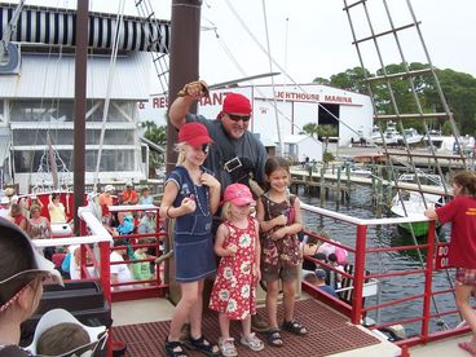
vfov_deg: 40.7
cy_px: 178
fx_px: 481
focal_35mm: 35
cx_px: 238
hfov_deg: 52.6
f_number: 4
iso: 80
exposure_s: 1/350
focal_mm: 6
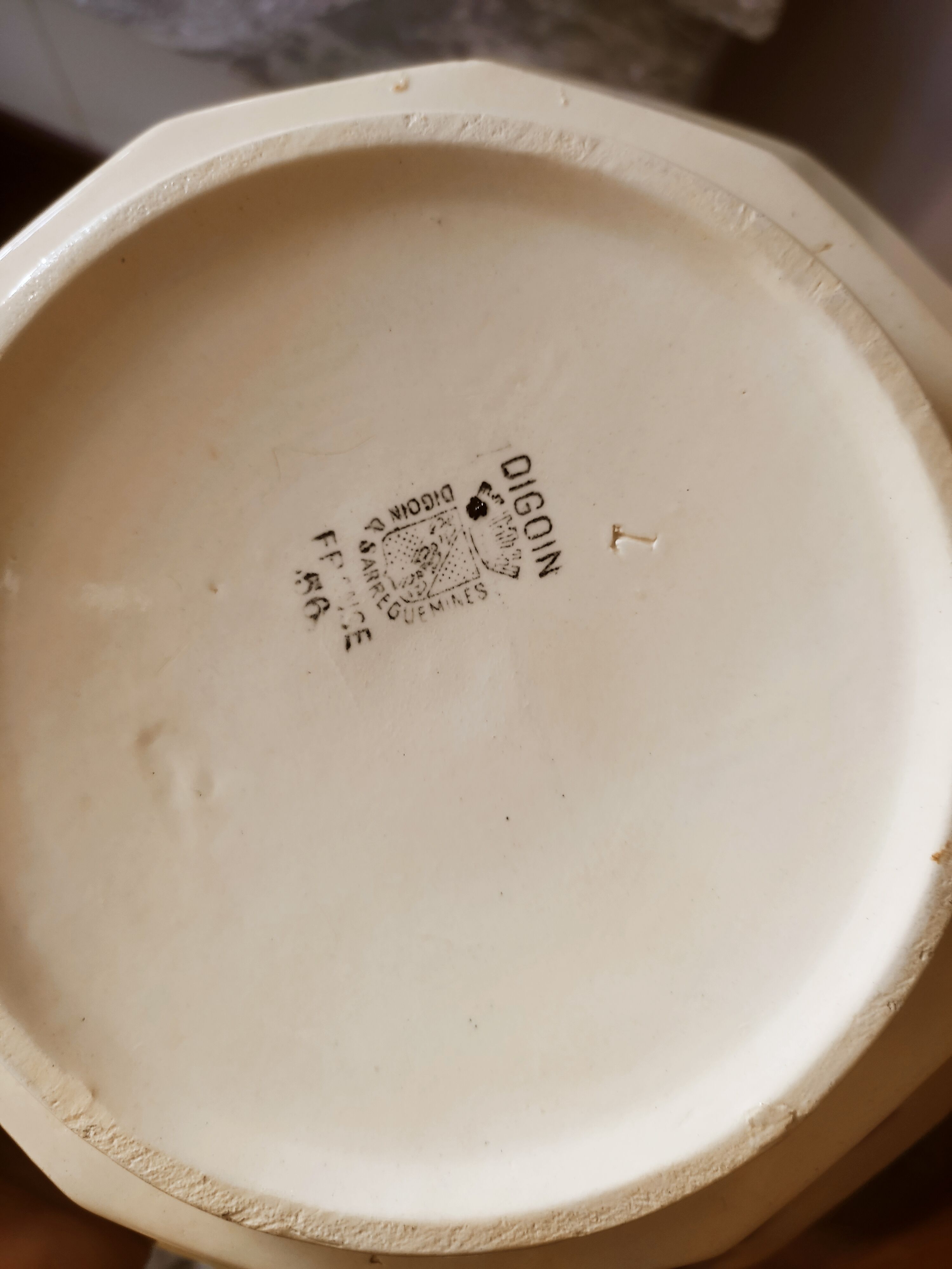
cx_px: 476
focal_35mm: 26
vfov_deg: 67.3
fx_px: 953
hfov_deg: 53.1
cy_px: 634
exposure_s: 1/33
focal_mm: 4.74
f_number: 1.79
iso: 248
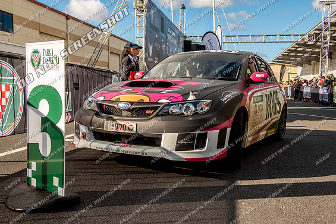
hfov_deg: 49.5
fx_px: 364
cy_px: 111
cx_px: 168
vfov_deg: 34.2
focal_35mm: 39
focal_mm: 38
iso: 1100
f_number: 13
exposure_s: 1/1250
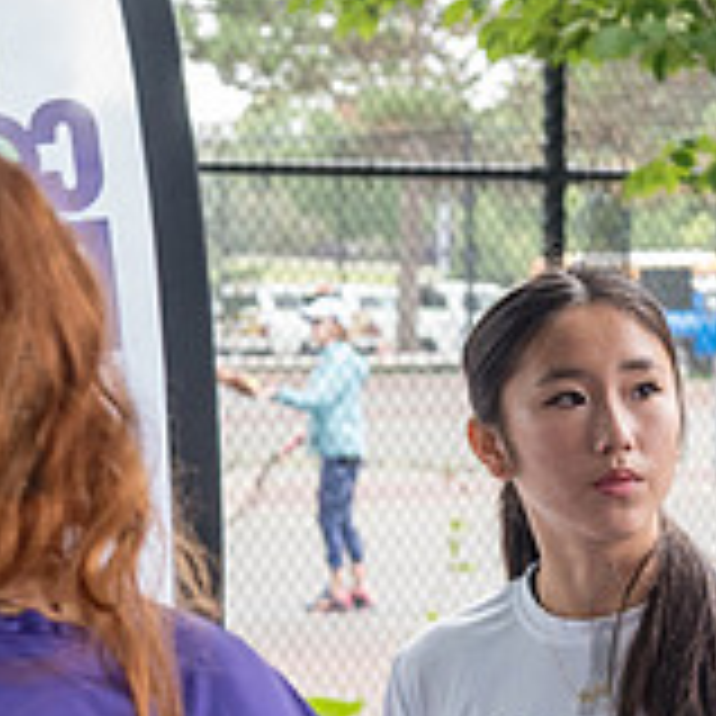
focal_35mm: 186
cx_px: 603
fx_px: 4353
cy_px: 637
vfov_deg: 9.4
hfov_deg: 9.4
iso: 1600
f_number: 5
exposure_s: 1/200
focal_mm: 60
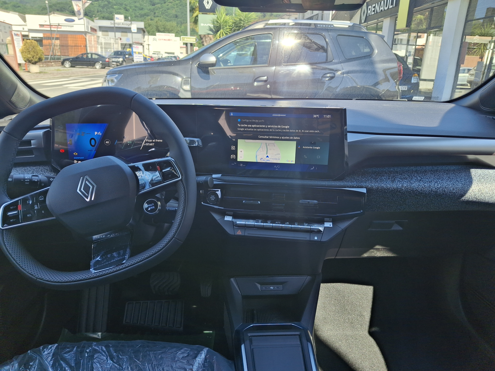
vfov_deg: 54.9
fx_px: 357
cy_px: 186
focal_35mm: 25
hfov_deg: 69.4
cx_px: 248
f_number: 1.8
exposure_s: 1/146
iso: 25
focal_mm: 4.69
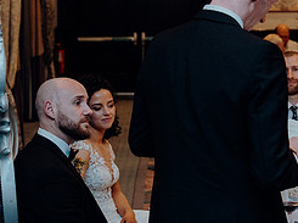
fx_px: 980
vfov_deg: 13.0
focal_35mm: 114
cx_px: 201
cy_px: 133
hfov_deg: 17.2
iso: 2500
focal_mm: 50
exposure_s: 1/160
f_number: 3.5
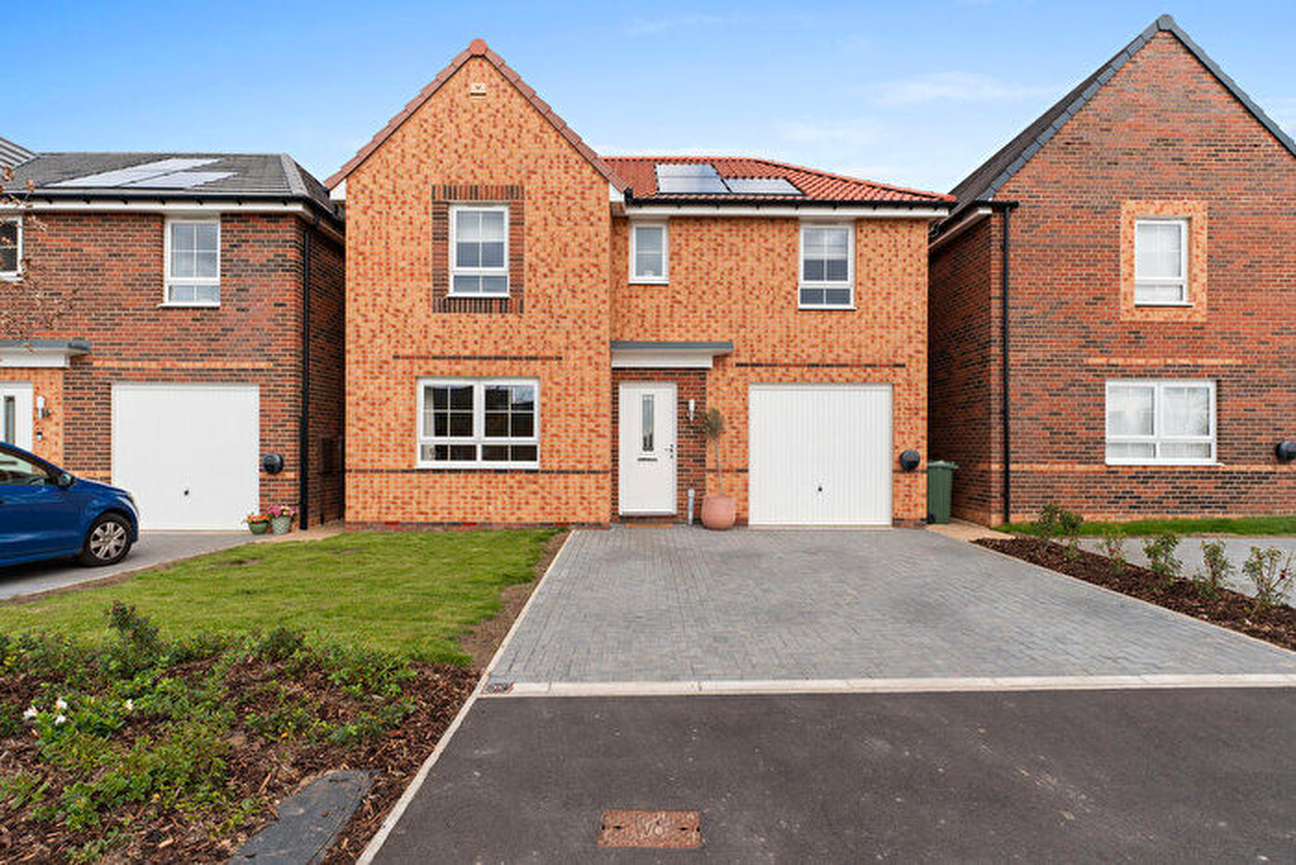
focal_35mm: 18
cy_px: 432
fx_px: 662
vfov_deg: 66.3
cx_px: 648
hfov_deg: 88.7
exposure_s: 1/400
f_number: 4.5
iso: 100
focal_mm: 18.4
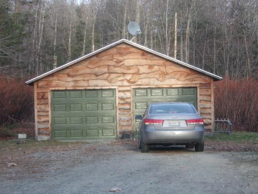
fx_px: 648
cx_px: 129
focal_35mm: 87
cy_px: 97
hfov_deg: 22.5
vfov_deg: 17.0
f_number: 5.6
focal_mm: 15.6
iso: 80
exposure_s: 1/58
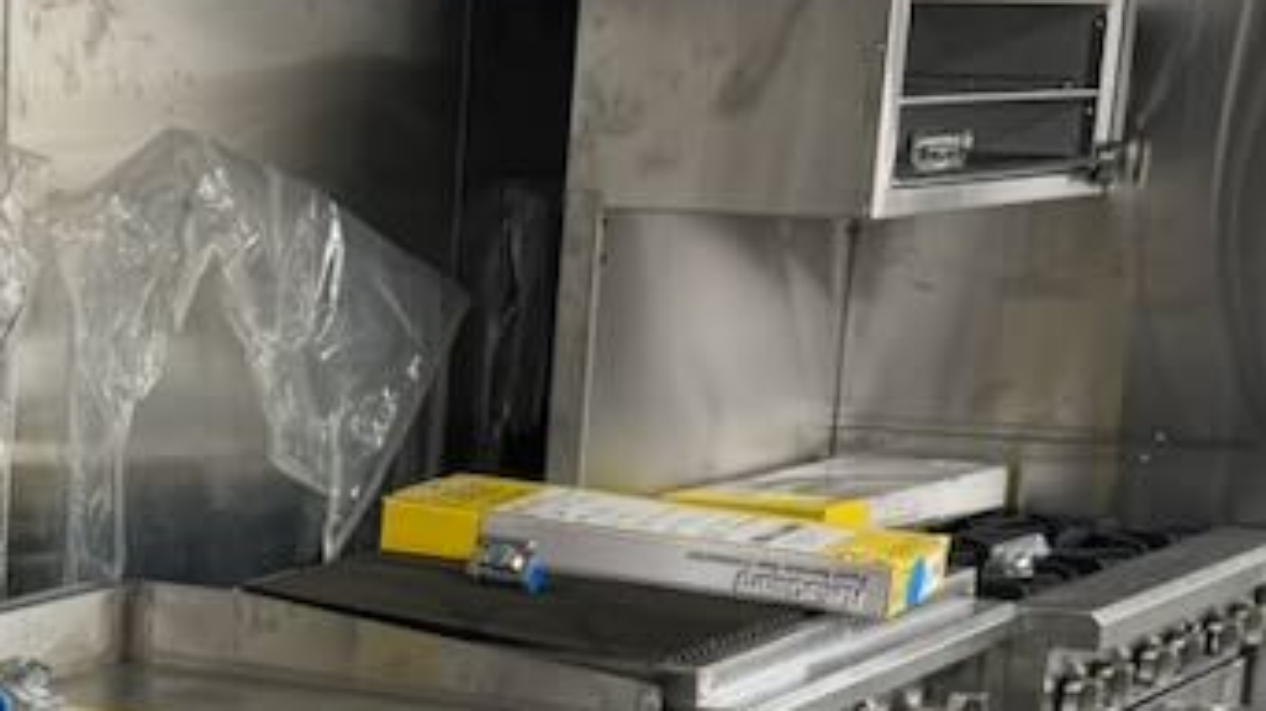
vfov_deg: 11.9
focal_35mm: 98
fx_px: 3288
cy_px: 1018
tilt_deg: -16.8
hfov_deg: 21.0
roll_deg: -0.3
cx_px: -33
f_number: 1.78
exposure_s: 1/60
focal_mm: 6.76
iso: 160
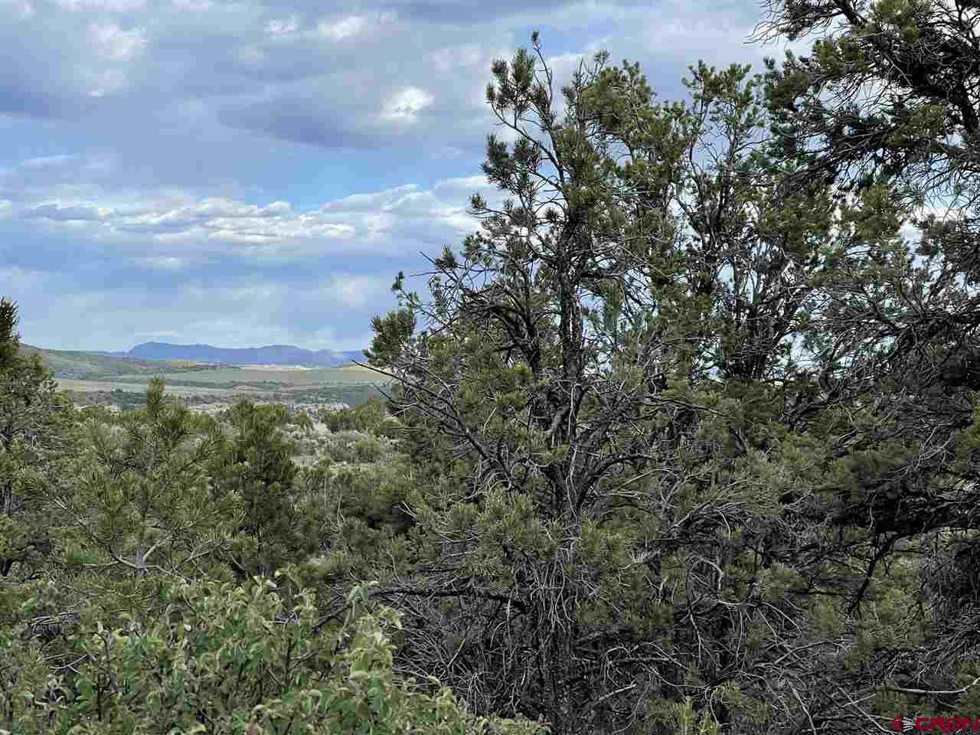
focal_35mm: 64
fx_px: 1812
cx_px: 490
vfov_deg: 22.9
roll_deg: -1.2
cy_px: 368
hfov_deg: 30.3
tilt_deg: -0.5
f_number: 2.2
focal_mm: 7.5
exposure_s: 1/758
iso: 20
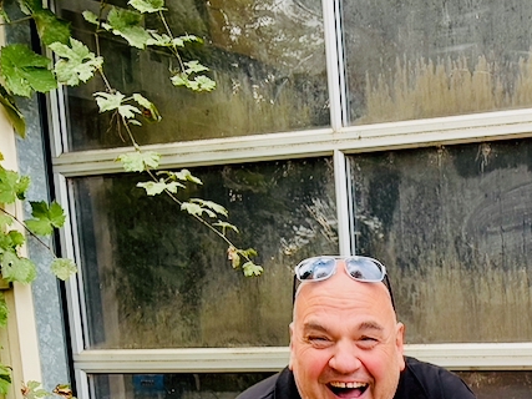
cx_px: 693
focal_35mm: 78
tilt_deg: -9.0
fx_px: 1198
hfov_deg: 22.4
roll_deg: +1.2
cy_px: 555
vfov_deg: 17.4
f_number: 1.6
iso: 40
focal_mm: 5.96
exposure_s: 1/122
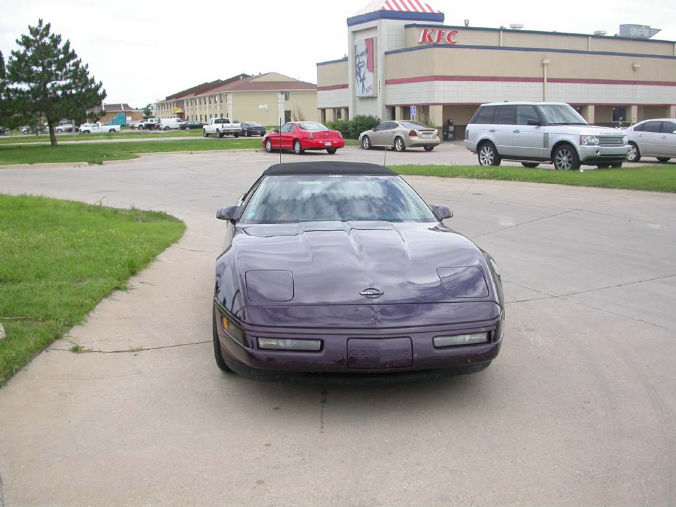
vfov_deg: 37.7
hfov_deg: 49.0
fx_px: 742
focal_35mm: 38
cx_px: 338
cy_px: 254
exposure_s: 1/805
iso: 100
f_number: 2.6
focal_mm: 7.85
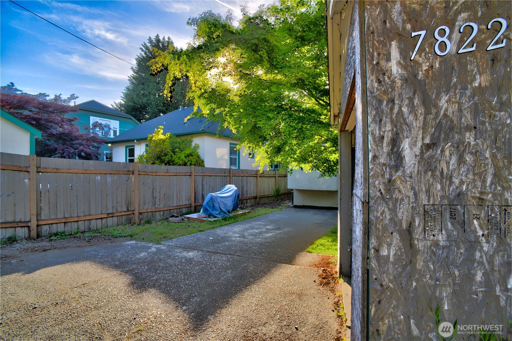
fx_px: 242
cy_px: 170
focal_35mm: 17
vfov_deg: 70.4
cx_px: 256
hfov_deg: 93.3
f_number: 11
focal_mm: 17
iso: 400
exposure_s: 1/160
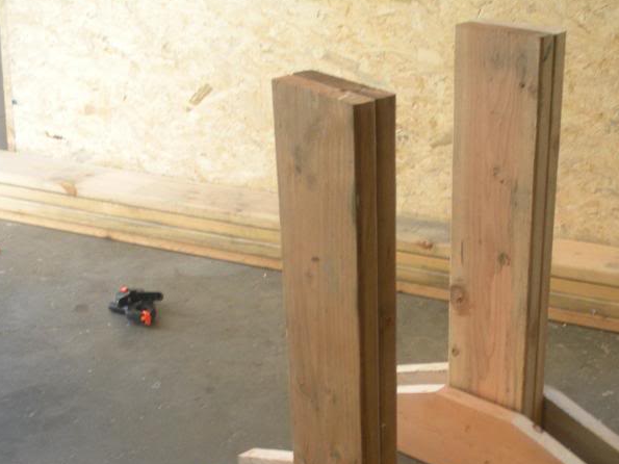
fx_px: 1108
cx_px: 411
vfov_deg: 23.2
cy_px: 392
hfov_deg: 31.0
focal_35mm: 62
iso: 141
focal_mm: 6.3
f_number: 3.5
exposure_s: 1/59.1
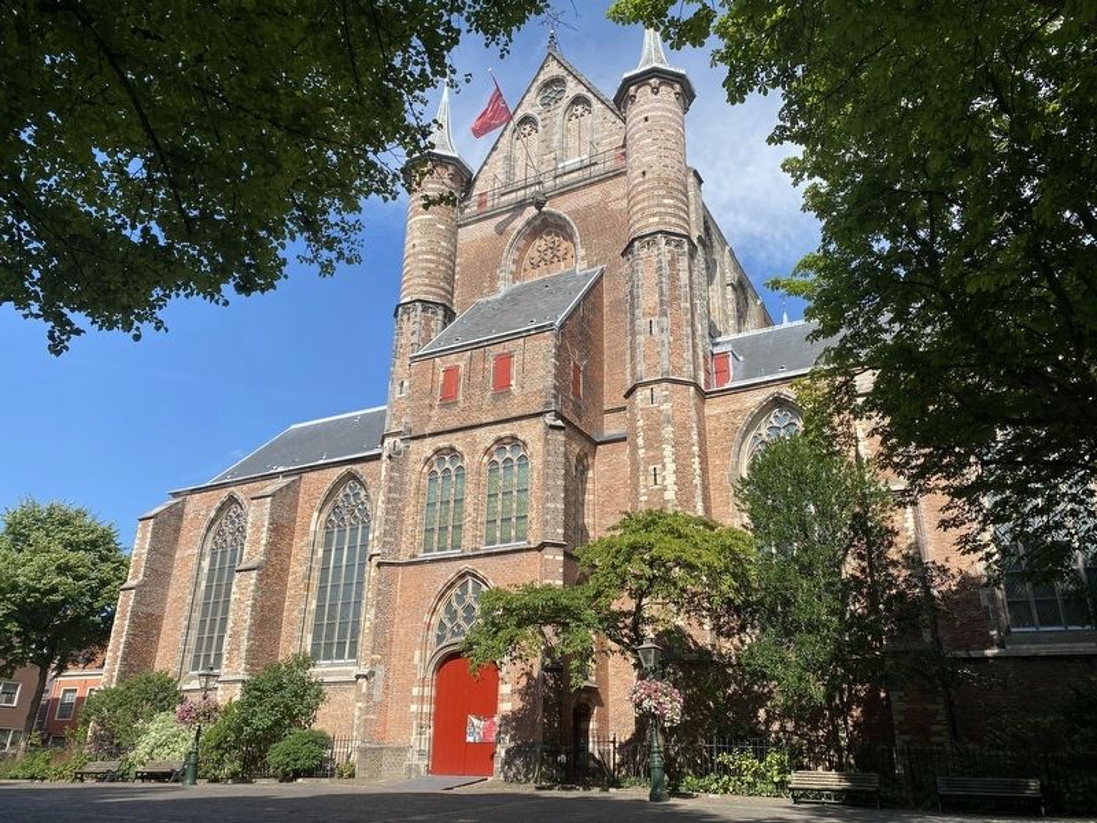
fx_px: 824
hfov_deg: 67.3
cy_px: 412
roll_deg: -2.0
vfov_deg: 53.1
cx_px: 548
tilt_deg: +24.1
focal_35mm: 26
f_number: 1.8
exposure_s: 1/2028
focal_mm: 4.25
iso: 32
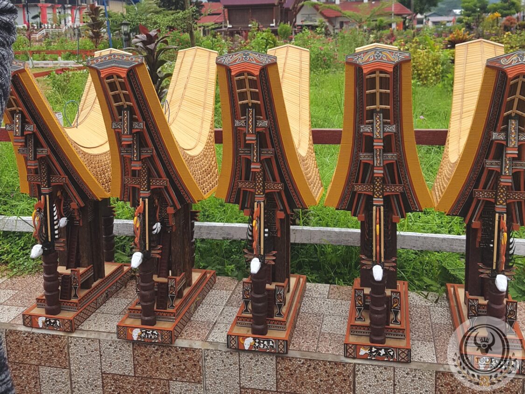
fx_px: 394
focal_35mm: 26
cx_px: 262
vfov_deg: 53.1
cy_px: 197
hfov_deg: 67.3
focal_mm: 4.3
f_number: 1.7
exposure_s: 1/406
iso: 40
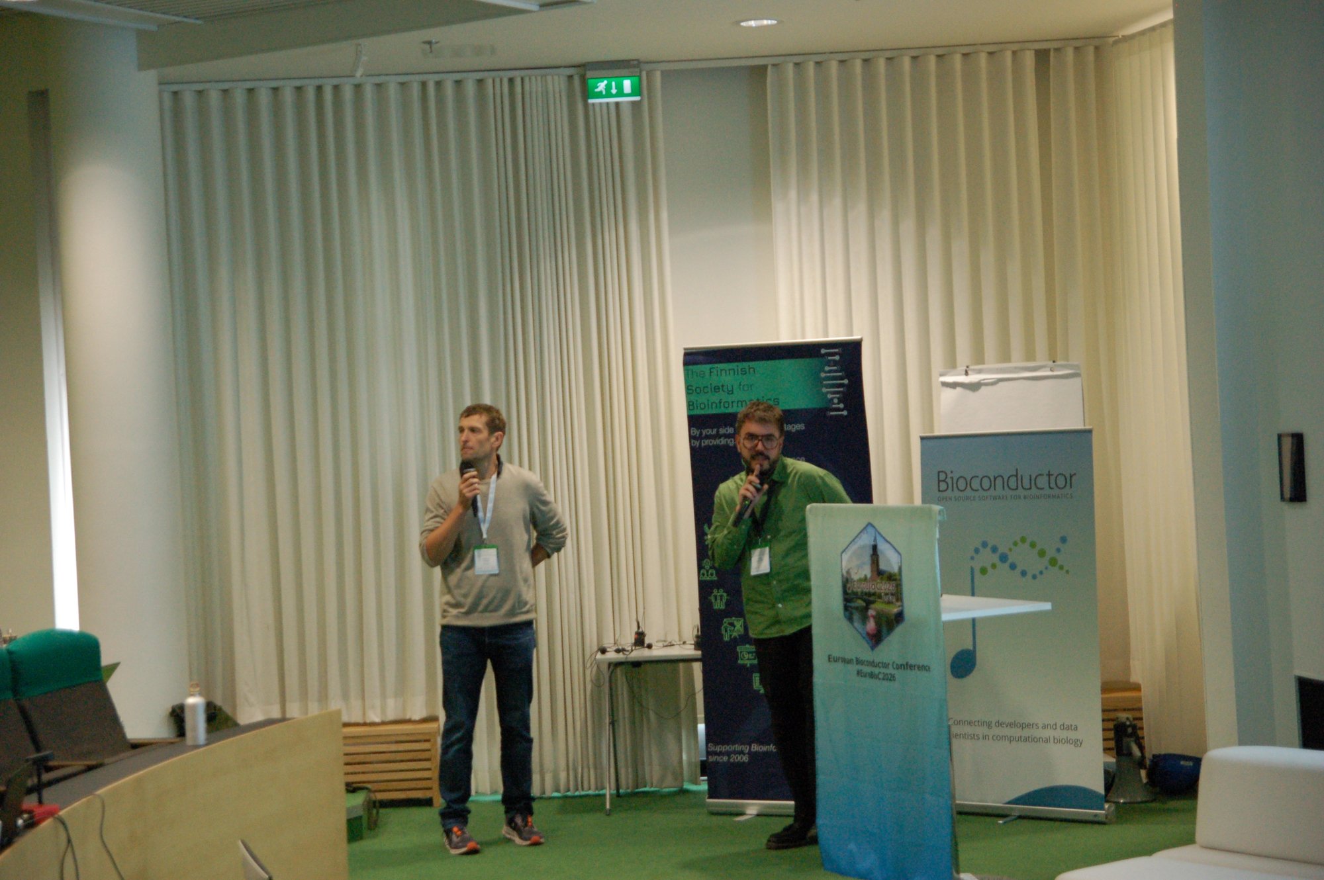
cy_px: 440
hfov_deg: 29.9
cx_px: 662
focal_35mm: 68
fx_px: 2480
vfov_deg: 20.1
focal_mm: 45
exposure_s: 1/125
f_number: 3.5
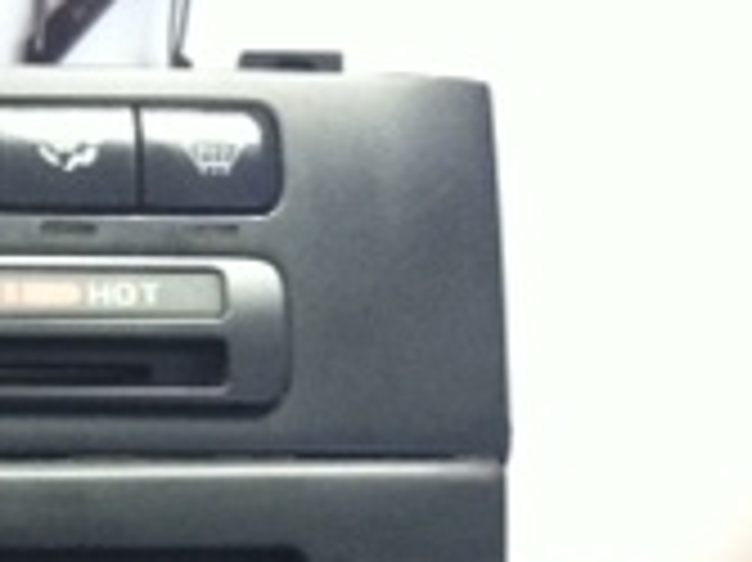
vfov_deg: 10.6
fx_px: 2909
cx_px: -432
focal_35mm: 134
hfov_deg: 13.7
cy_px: 904
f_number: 2.8
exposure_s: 1/15
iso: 250
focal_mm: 3.85
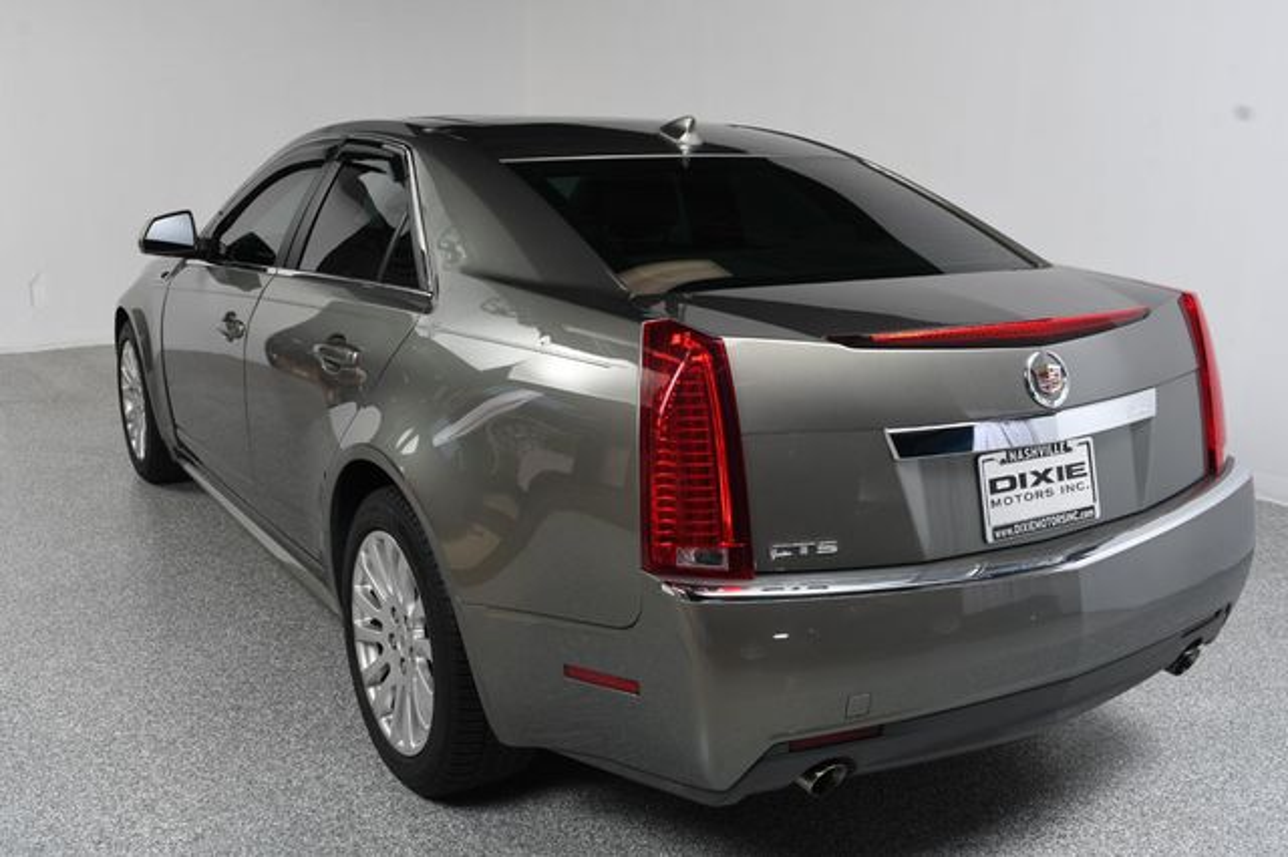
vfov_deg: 36.8
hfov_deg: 53.2
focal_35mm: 36
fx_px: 1287
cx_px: 644
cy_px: 428
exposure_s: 1/160
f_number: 10
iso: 100
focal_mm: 24
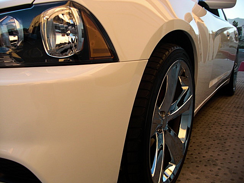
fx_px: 254
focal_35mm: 36
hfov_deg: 51.4
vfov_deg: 39.7
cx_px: 122
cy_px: 92
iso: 50
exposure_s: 1/80
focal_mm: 6.3
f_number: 2.8
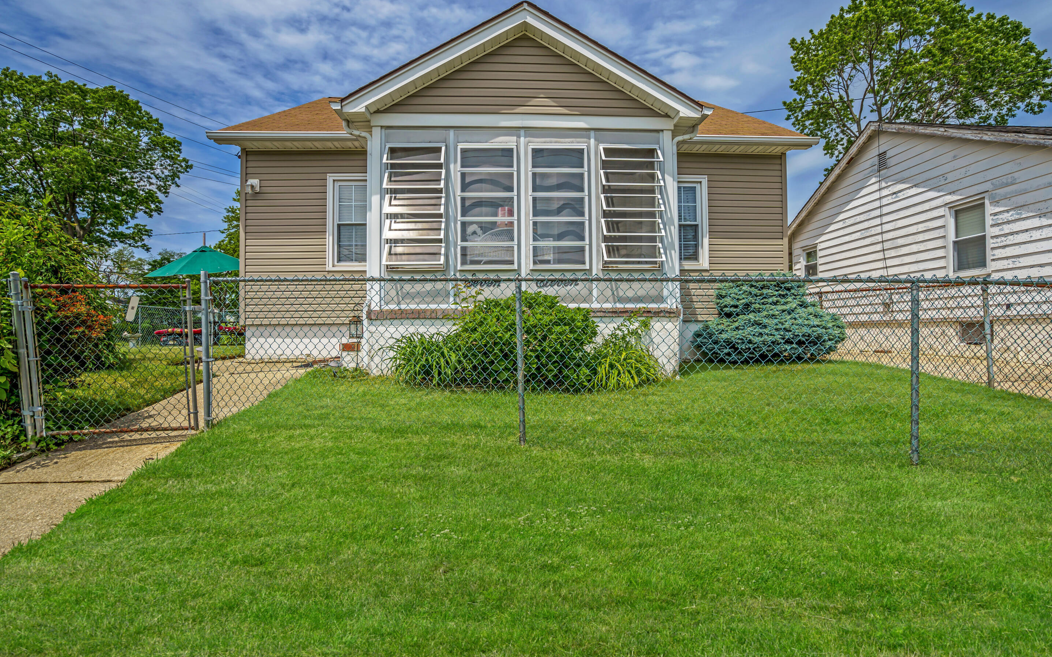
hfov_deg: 94.4
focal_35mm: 17
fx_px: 487
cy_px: 329
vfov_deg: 68.0
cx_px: 525
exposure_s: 1/800
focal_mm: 16
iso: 125
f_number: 4
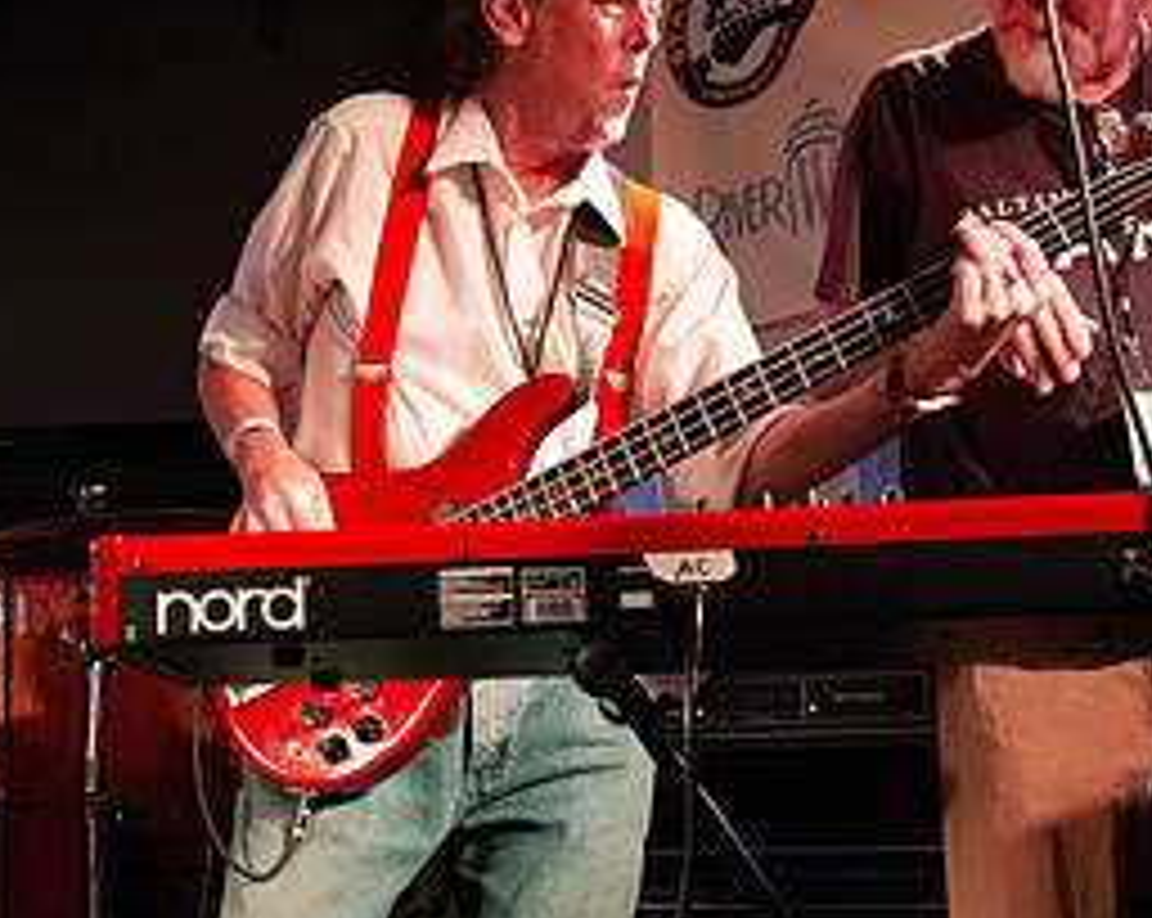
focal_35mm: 66
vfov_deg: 23.1
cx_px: 94
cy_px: 536
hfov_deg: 27.6
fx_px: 2247
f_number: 6.3
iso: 6400
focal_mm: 31
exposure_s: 1/40
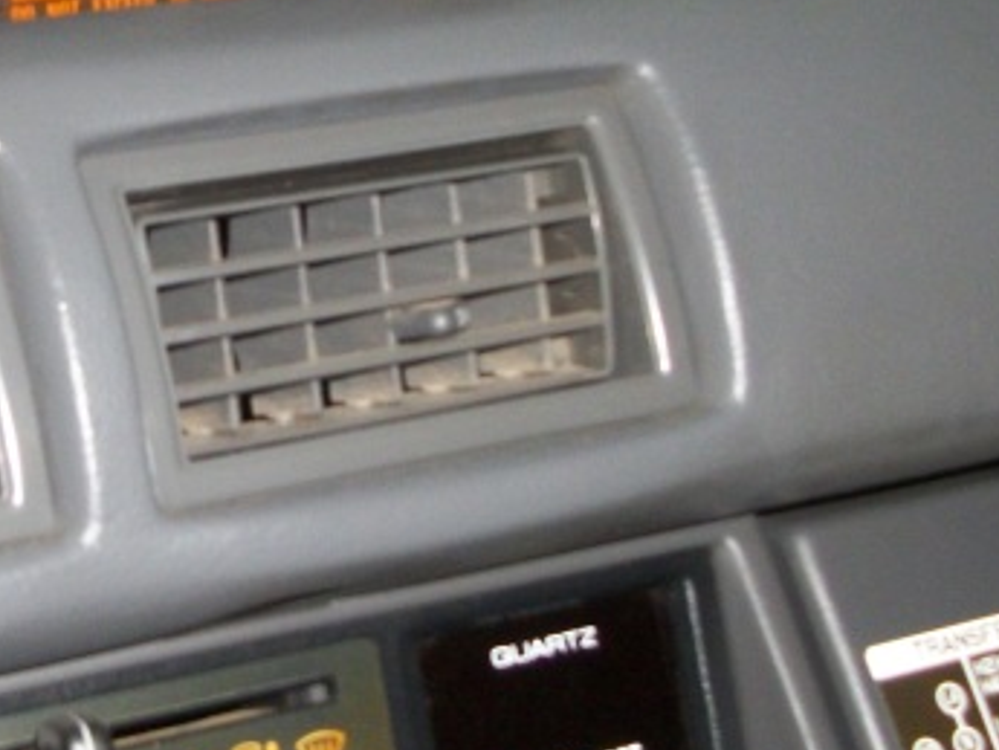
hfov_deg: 20.3
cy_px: 324
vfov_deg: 15.6
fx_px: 2743
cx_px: 156
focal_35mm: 95
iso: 160
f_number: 2.9
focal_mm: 5.7
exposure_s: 1/30
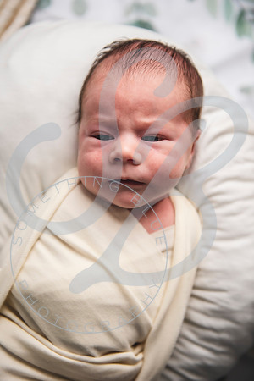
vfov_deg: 38.2
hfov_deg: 26.0
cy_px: 190
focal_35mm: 52
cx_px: 127
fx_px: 550
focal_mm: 52
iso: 400
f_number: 2.8
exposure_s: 1/160
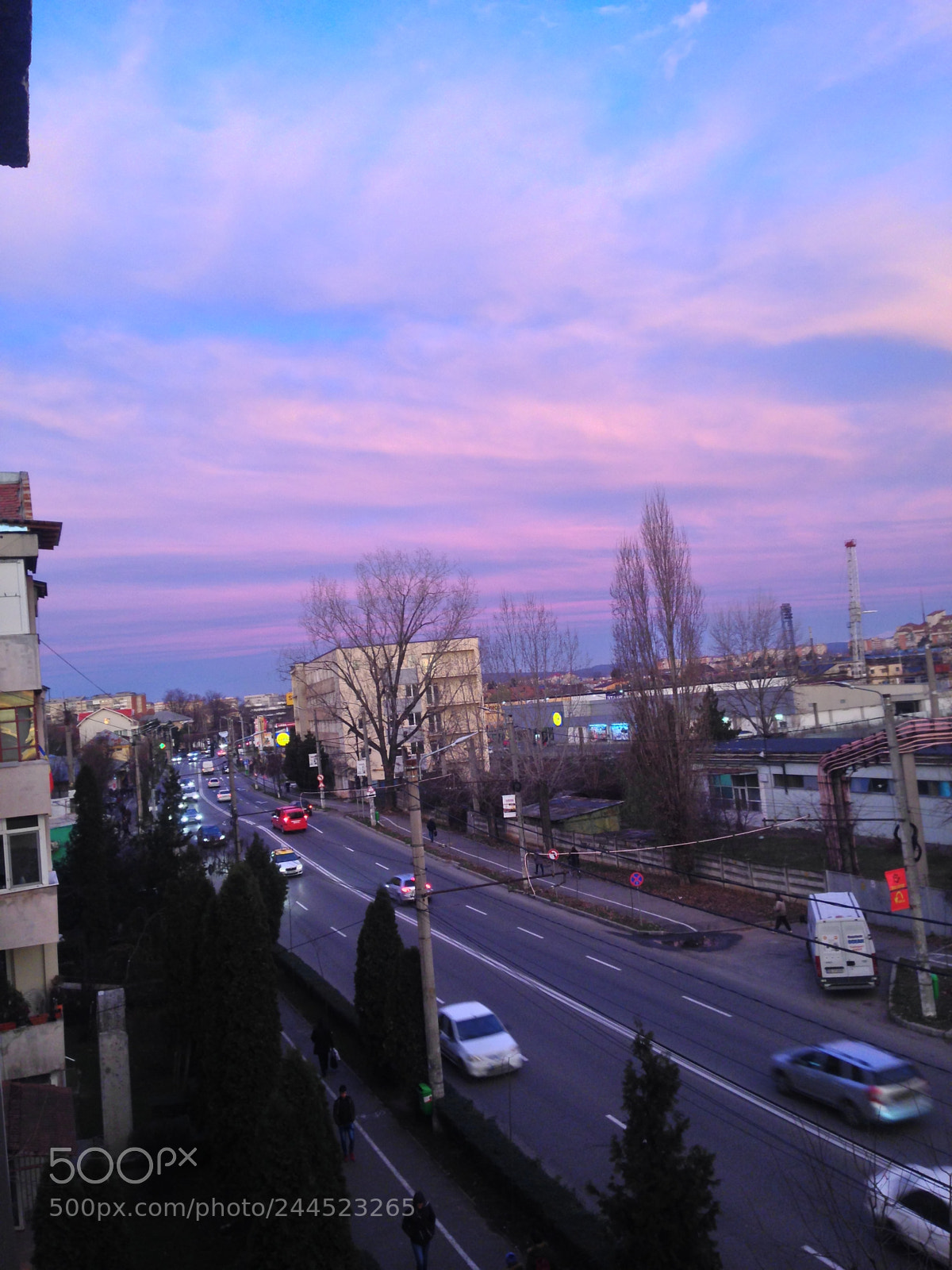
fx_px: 1210
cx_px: 476
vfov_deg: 55.4
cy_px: 635
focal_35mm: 33
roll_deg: +3.2
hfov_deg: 42.9
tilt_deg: +3.8
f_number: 2.4
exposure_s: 1/24
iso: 50
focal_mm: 4.12
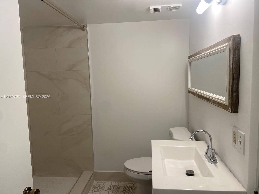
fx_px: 195
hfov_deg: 67.3
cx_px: 130
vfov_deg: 53.1
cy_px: 97
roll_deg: +2.1
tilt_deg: -6.2
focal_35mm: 26
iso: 100
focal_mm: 4.25
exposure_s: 1/120
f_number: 1.8
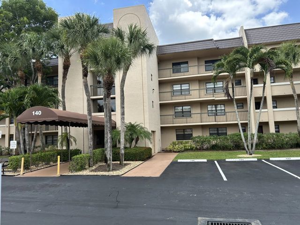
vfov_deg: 53.1
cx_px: 150
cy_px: 112
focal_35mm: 26
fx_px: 225
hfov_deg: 67.3
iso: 50
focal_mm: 5.7
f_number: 1.5
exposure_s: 1/1196
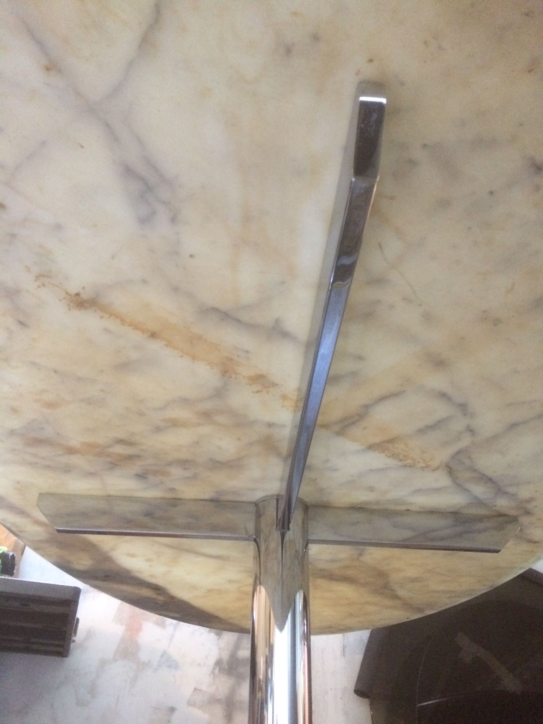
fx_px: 607
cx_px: 272
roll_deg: -2.5
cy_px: 362
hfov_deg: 48.2
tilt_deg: +37.2
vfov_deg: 61.7
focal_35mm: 29
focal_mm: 4.15
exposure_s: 1/17
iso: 400
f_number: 2.2
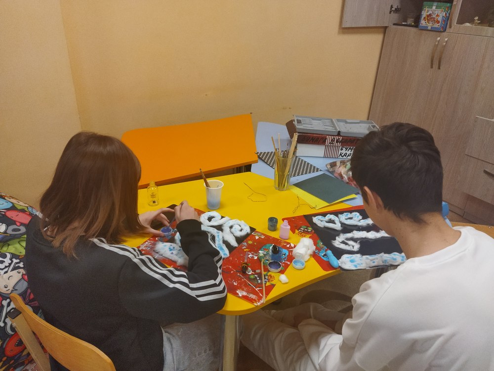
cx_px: 247
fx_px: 385
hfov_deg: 65.3
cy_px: 186
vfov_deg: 51.4
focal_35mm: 27
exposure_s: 1/50
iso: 266
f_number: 1.79
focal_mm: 4.71
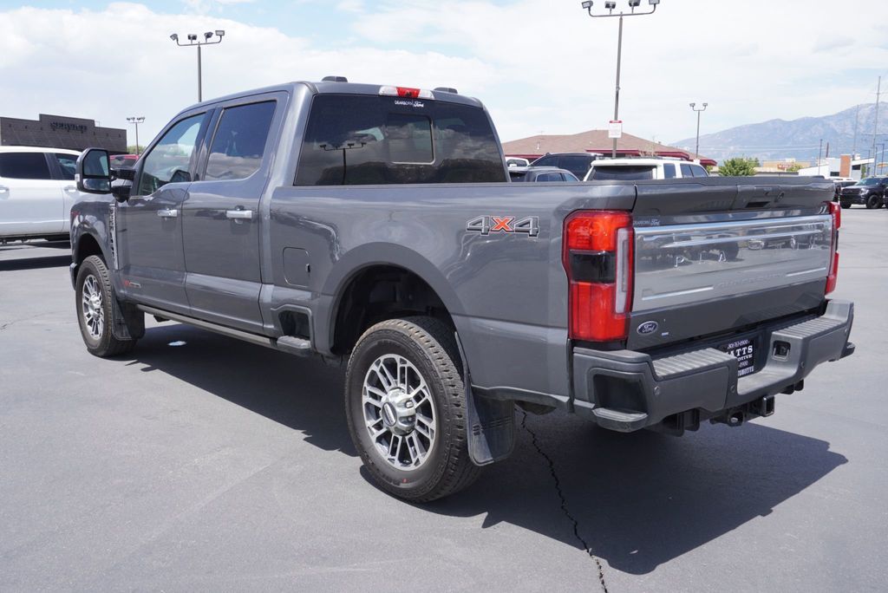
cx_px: 444
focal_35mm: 33
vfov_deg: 40.0
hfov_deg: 57.2
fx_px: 814
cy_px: 296
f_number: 7.1
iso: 100
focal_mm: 22
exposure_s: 1/200
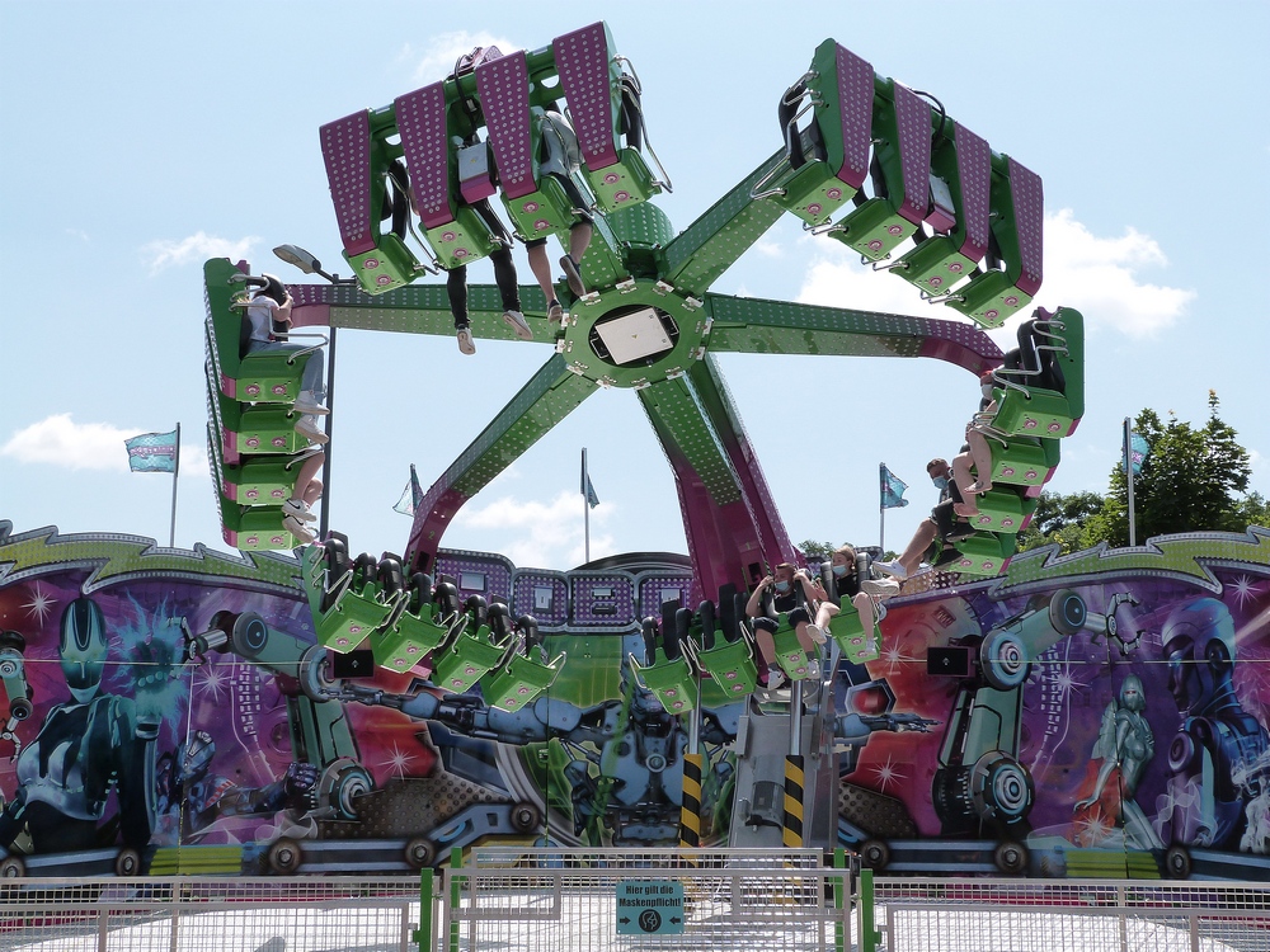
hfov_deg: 38.2
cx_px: 635
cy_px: 476
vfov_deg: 29.1
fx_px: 1834
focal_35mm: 50
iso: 160
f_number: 5.6
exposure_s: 1/500
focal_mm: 9
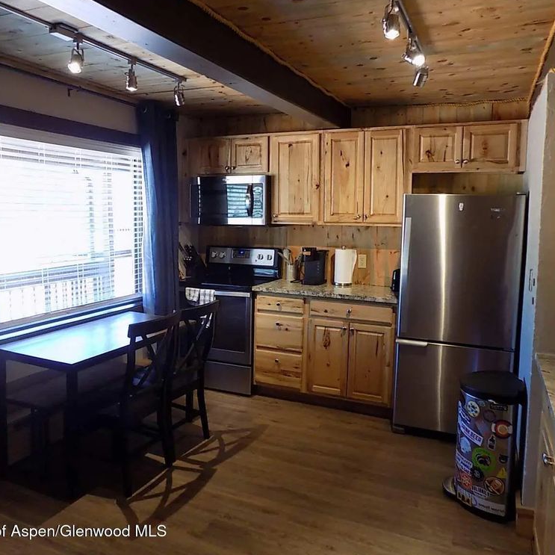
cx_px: 257
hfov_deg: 57.2
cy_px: 270
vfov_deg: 57.3
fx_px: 508
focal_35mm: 28
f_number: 3.1
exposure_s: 1/30
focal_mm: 4
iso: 220
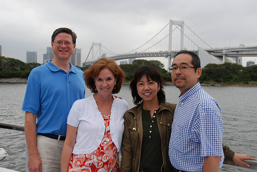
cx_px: 128
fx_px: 311
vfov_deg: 30.9
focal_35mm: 44
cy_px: 86
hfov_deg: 44.9
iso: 400
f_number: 5
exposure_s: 1/100
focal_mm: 29
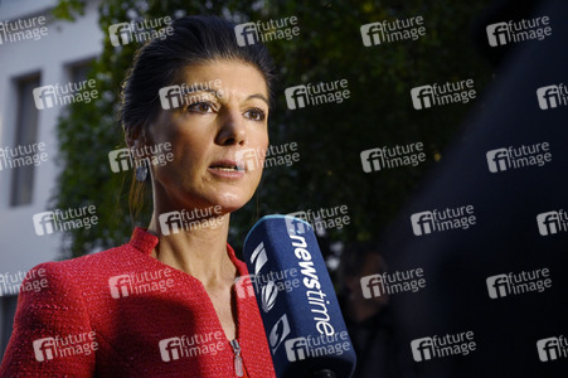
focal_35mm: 71
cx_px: 284
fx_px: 1119
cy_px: 189
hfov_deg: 28.5
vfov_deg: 19.2
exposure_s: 1/400
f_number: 7.1
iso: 5000
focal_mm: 71
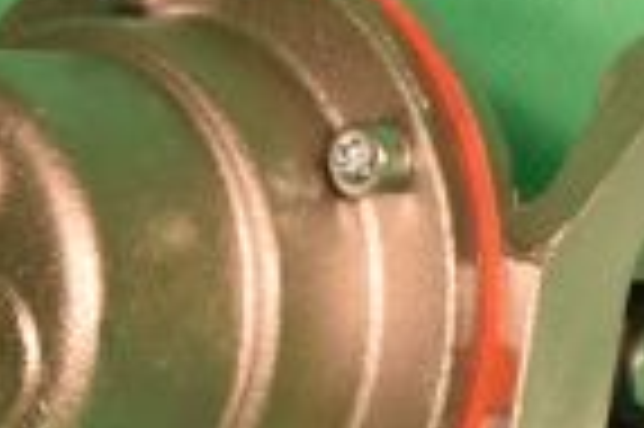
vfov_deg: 4.8
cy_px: 685
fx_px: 5058
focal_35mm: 283
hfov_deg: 7.3
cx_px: 365
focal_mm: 45
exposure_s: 1/80
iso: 1000
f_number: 14
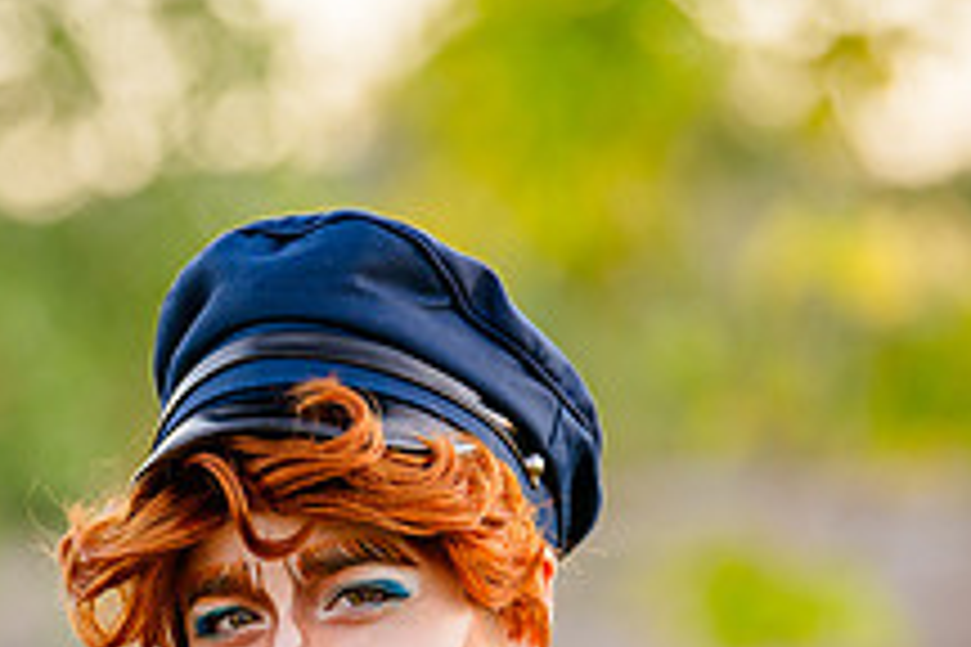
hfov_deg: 5.7
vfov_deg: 3.8
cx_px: -45
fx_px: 9790
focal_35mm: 363
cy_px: 851
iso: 200
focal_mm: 135
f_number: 2.8
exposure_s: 1/160
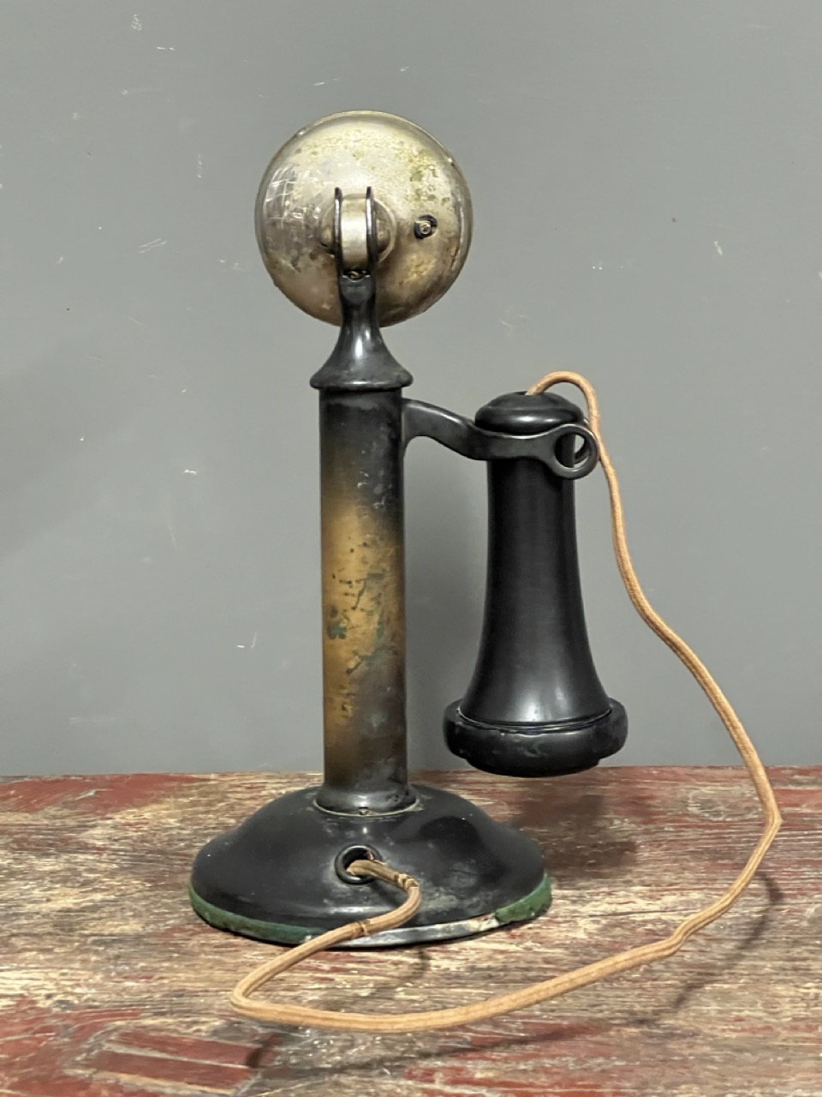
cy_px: 548
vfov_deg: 25.3
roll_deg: +1.8
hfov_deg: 19.1
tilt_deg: -9.8
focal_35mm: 77
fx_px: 2438
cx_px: 411
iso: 1250
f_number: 2.8
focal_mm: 9
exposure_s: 1/25
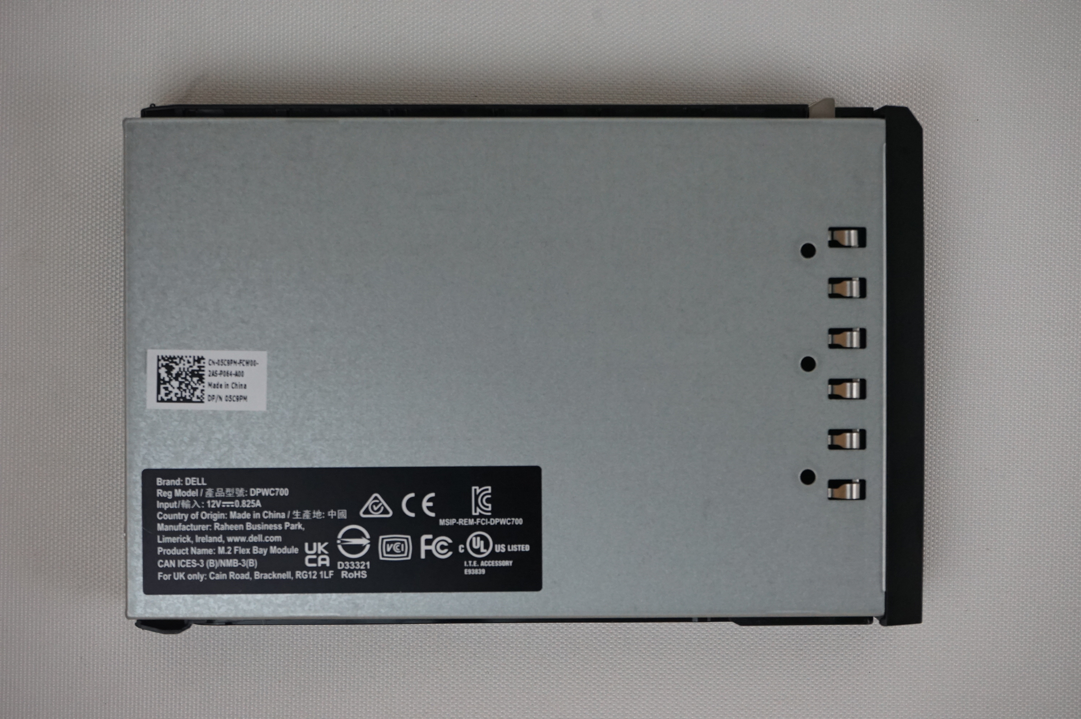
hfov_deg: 28.9
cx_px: 540
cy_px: 360
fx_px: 2100
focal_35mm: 70
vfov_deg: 19.4
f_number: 10
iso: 2000
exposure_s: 1/80
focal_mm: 70
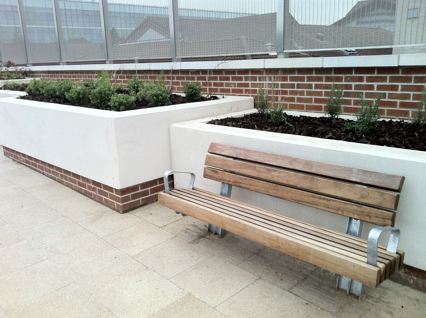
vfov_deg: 40.6
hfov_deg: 52.7
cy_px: 159
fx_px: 430
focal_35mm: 35
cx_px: 213
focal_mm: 3.85
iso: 80
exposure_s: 1/121
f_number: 2.8
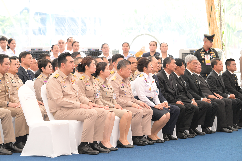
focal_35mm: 165
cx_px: 121
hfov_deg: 12.5
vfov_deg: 8.3
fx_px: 1109
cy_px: 80
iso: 2500
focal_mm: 165
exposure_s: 1/200
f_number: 6.7
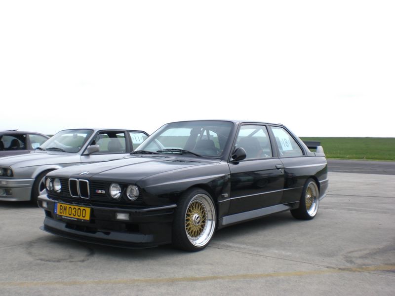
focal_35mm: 38
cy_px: 148
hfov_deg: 49.0
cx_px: 198
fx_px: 434
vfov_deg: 37.7
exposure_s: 1/320
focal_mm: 6.3
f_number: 4.4
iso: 50
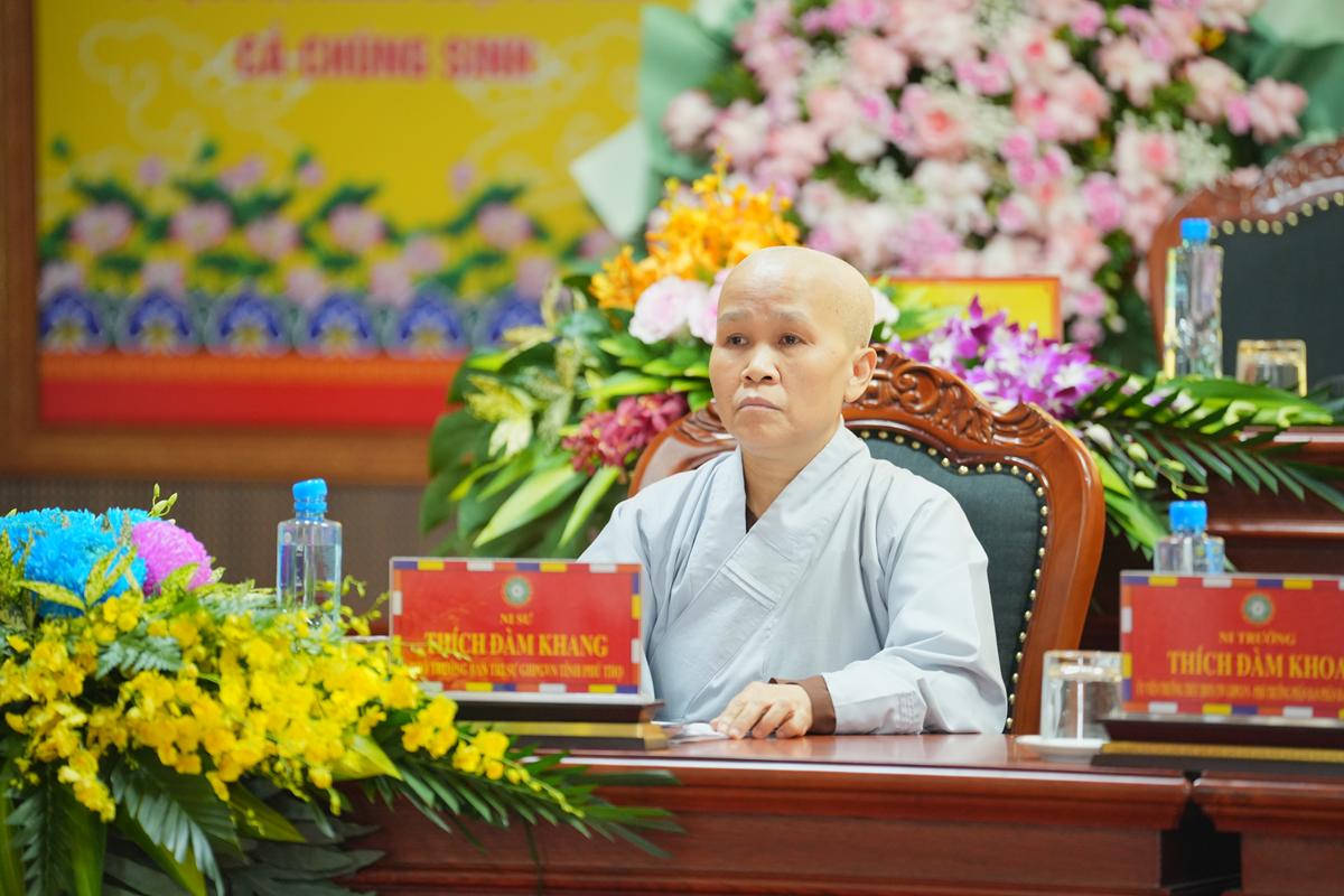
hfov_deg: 10.3
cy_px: 448
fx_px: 7466
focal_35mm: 200
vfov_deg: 6.9
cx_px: 672
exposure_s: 1/125
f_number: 2.8
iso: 4000
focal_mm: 200
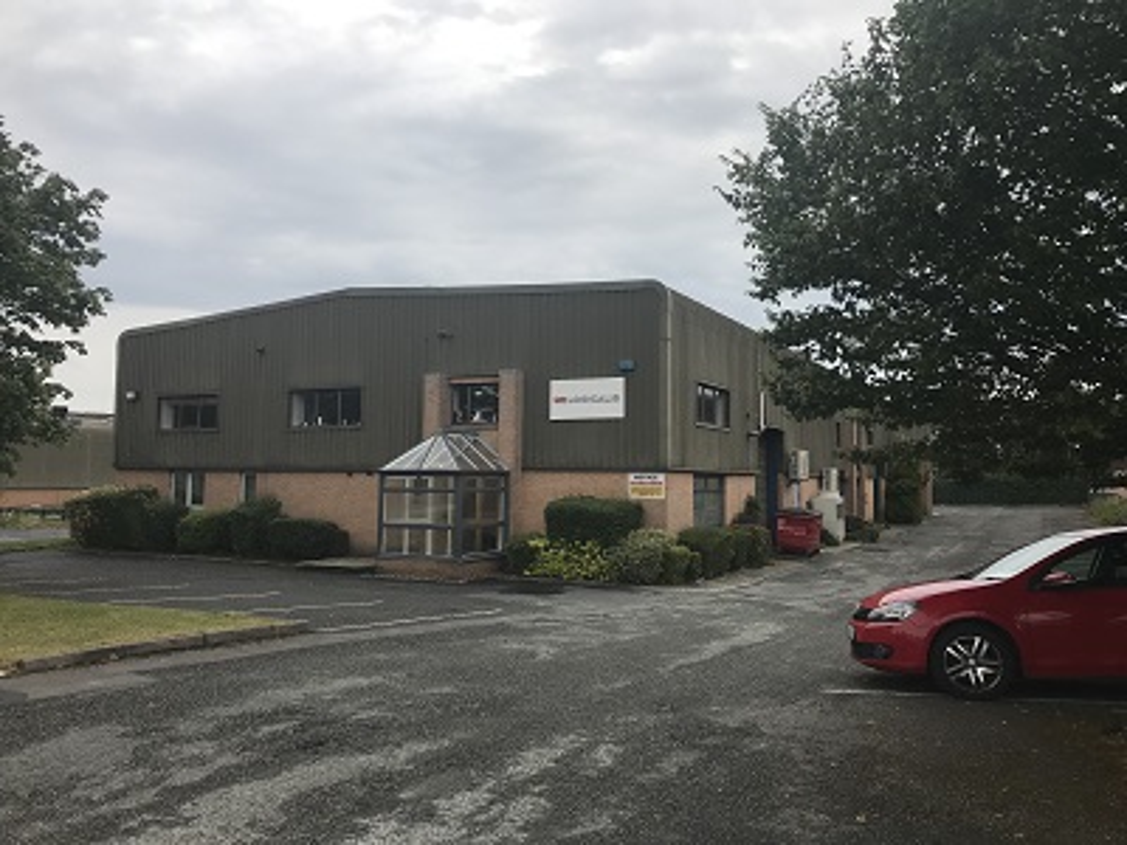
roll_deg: -0.9
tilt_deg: +2.9
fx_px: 912
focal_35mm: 28
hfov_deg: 63.4
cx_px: 564
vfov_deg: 49.7
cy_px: 422
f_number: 1.8
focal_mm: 3.99
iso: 20
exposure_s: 1/294
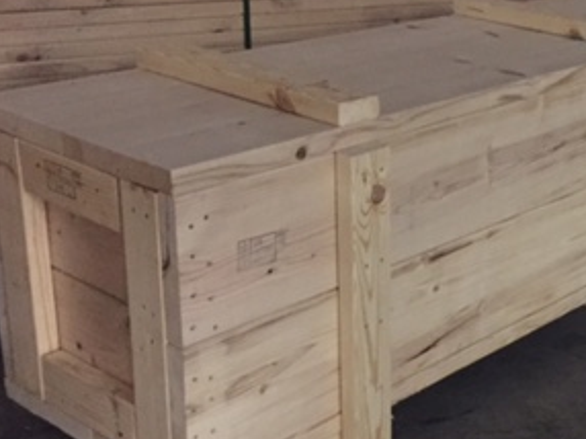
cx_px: 508
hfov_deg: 28.9
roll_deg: -1.9
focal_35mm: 65
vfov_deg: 22.6
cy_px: 232
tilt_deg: -21.3
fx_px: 1099
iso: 800
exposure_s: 1/15
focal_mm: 4.15
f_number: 2.2
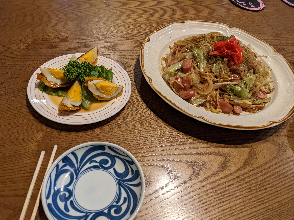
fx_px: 229
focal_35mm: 27
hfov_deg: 65.3
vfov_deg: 51.4
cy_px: 110
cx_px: 147
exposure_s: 1/23.8
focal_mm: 4.38
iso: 109
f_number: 1.73
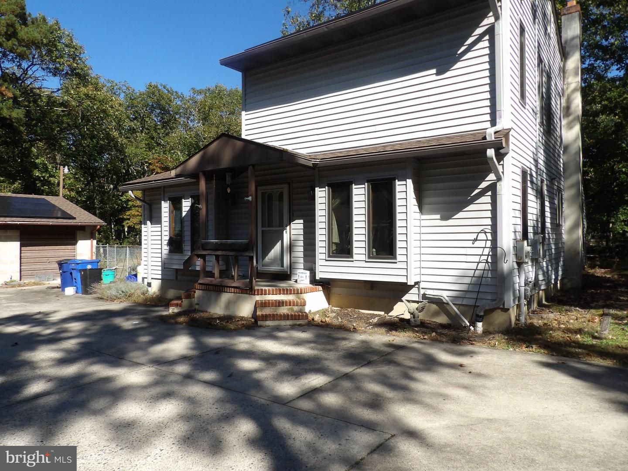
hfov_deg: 71.6
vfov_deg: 56.8
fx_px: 435
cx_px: 314
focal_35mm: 24
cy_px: 236
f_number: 3.2
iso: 100
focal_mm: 4.3
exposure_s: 1/952
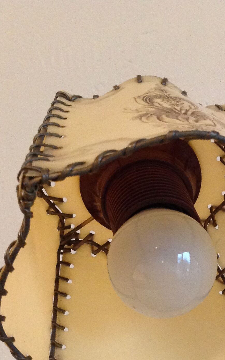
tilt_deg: -1.7
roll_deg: +0.7
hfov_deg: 18.3
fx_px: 677
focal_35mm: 69
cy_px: 331
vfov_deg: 28.5
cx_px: 234
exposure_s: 1/17
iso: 320
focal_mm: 4.28
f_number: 2.4
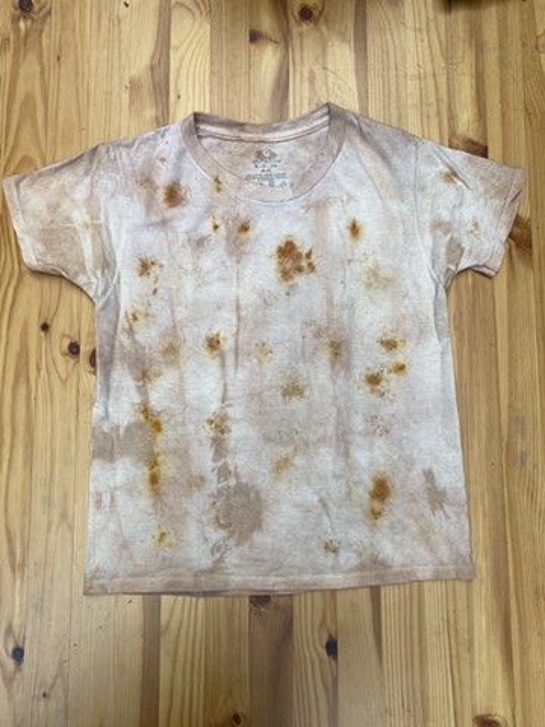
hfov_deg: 53.1
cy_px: 364
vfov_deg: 67.3
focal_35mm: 26
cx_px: 272
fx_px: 546
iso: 32
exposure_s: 1/121
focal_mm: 4.2
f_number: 1.8
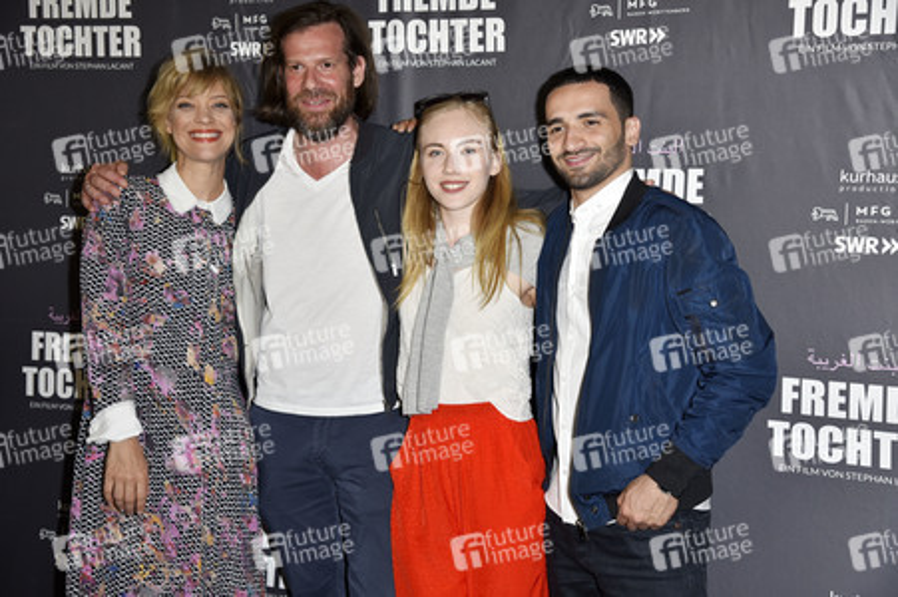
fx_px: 1296
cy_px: 298
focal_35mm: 52
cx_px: 449
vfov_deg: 26.0
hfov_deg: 38.2
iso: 250
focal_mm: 52
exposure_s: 1/200
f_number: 5
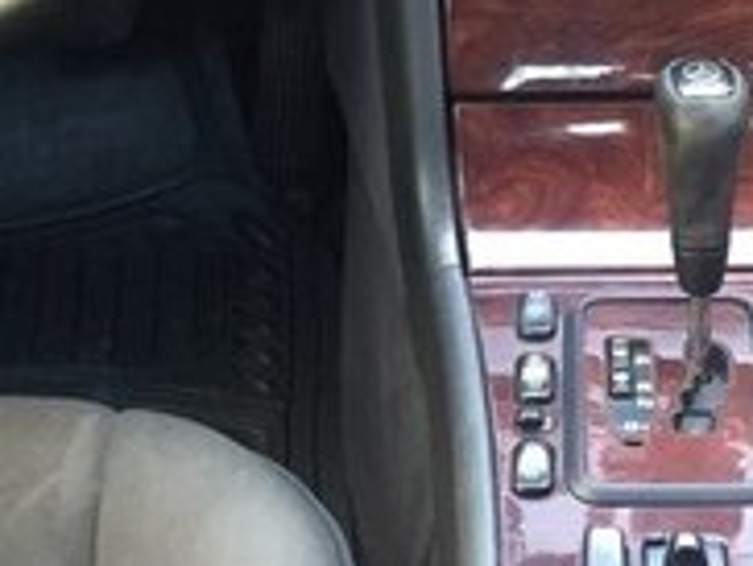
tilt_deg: -19.1
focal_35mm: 105
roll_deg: +1.0
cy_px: -378
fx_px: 2287
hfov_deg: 18.6
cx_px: 571
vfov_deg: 13.1
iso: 125
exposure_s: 1/33
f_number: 2.2
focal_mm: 4.15
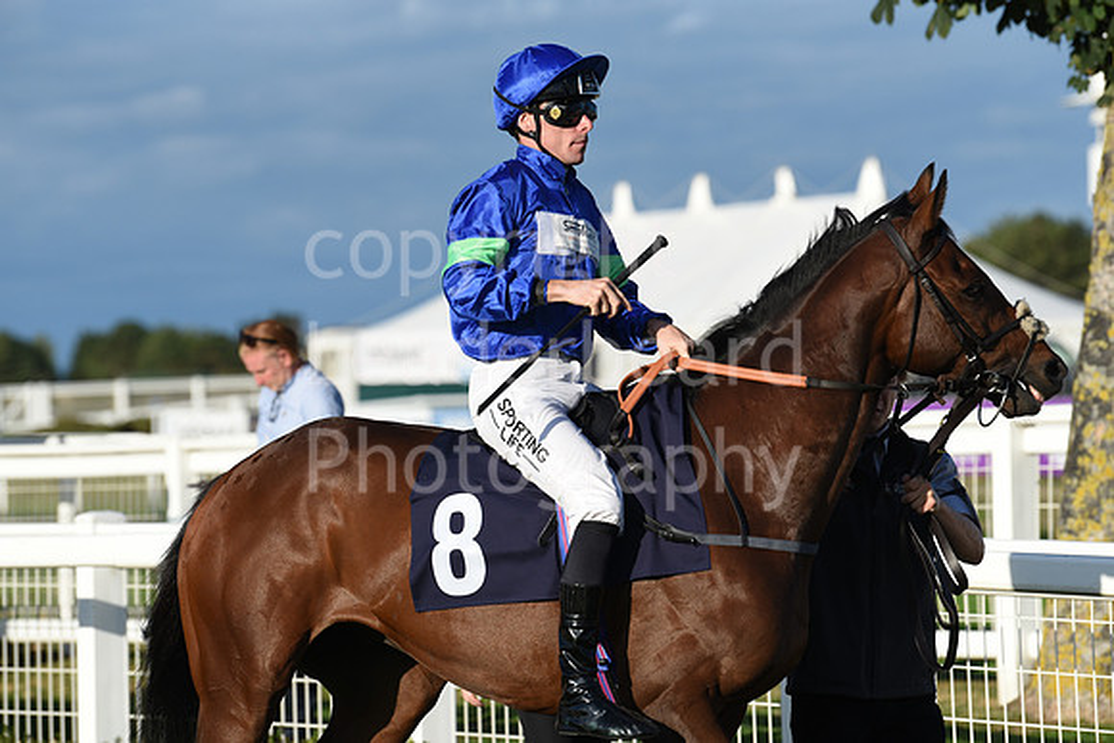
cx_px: 557
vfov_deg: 7.4
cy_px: 372
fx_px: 5726
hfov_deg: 11.1
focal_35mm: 185
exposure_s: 1/2500
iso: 400
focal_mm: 185
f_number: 5
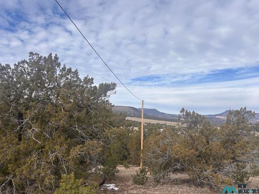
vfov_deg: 51.4
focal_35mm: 27
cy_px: 98
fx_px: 202
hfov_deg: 65.3
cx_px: 129
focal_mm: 5.96
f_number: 1.6
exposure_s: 1/4255
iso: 50
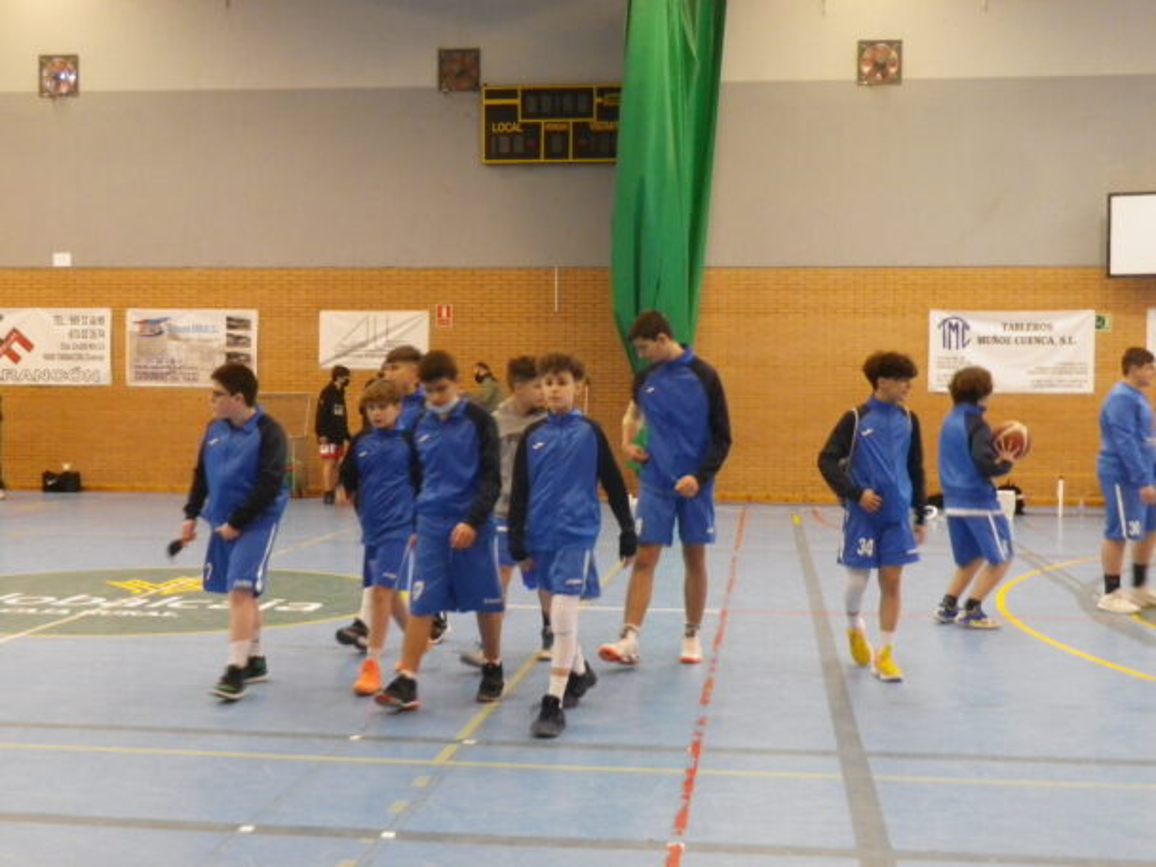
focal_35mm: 46
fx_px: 1536
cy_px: 434
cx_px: 578
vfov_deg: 31.5
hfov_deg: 41.2
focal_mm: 8.2
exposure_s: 1/30
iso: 400
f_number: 4.2
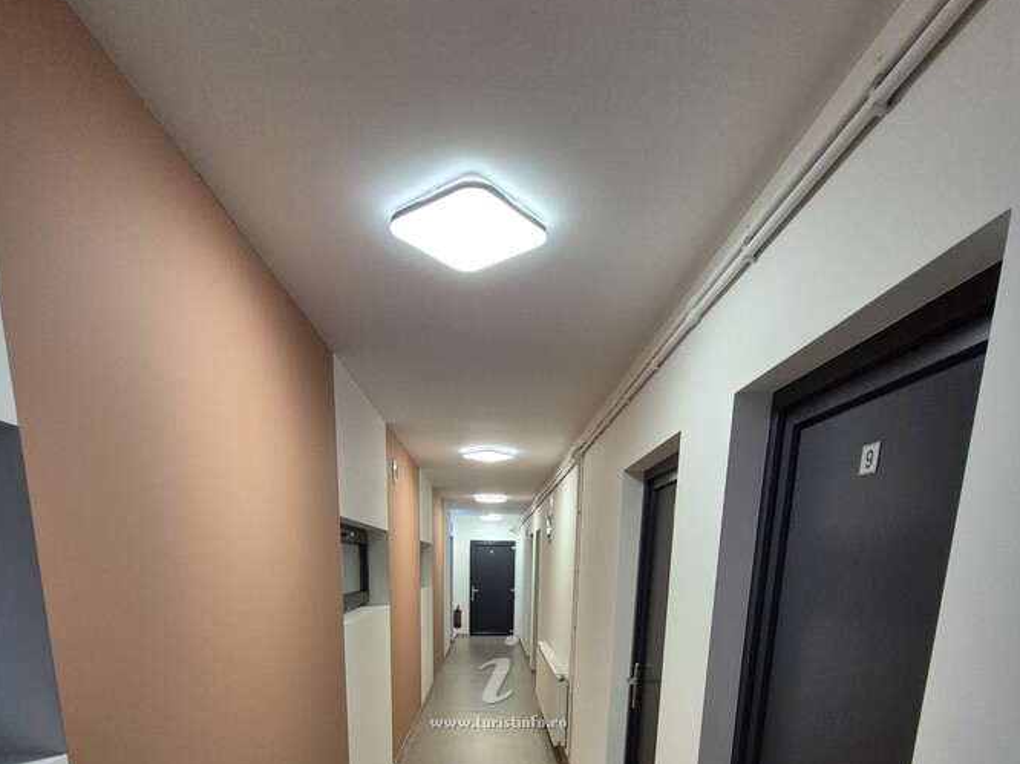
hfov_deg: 81.8
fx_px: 589
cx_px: 507
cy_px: 687
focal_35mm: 20
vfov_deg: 56.8
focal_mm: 1.74
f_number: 2.2
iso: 320
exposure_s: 1/50
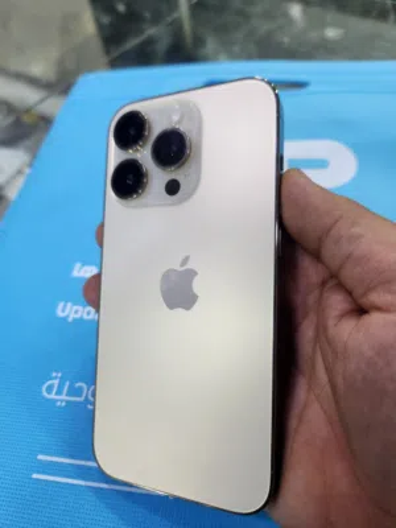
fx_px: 351
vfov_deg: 73.9
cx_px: 198
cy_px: 264
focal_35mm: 23
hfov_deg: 58.9
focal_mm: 5.4
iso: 200
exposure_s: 1/100
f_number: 1.8
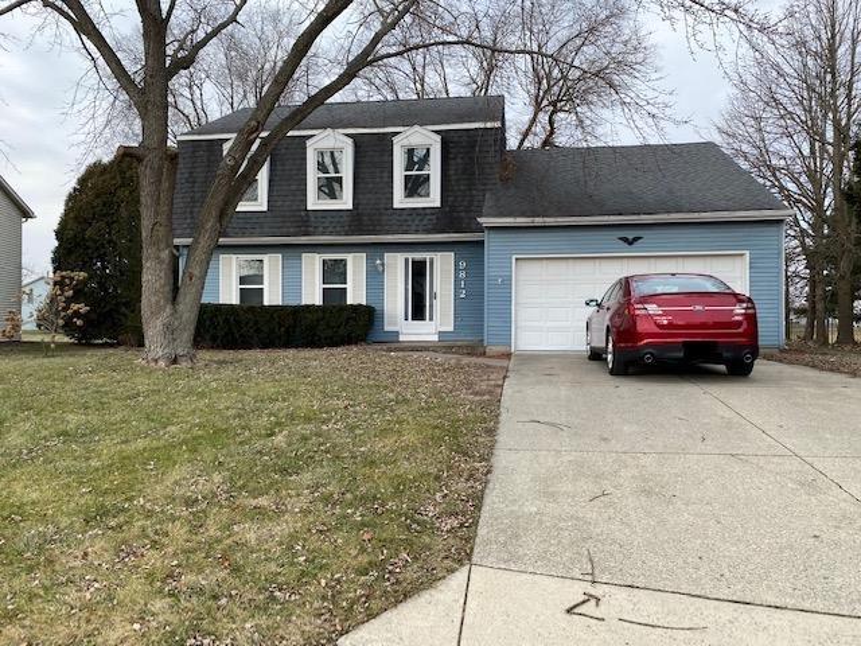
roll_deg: +0.0
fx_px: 647
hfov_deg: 67.3
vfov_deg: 53.1
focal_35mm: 26
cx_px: 430
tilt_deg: +0.6
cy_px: 323
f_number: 1.8
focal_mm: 4.25
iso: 32
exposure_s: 1/839
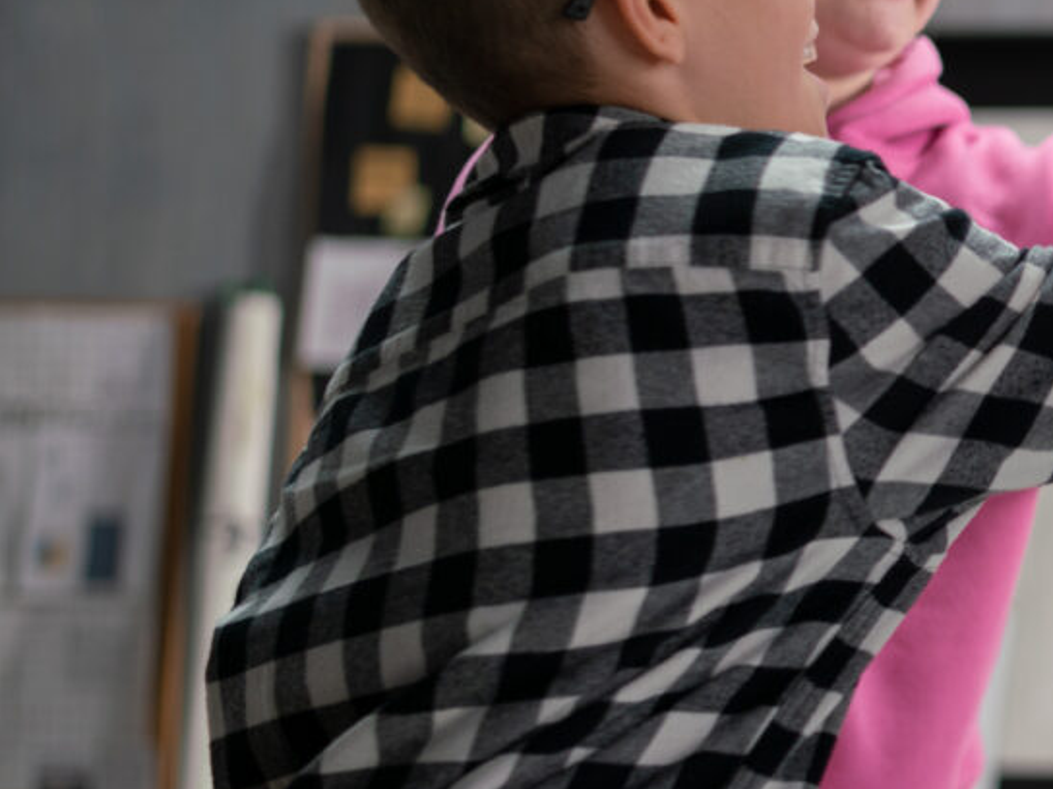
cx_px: 1423
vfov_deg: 15.5
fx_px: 2890
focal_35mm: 95
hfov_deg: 18.9
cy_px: 550
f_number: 2
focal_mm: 35
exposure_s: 1/250
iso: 250
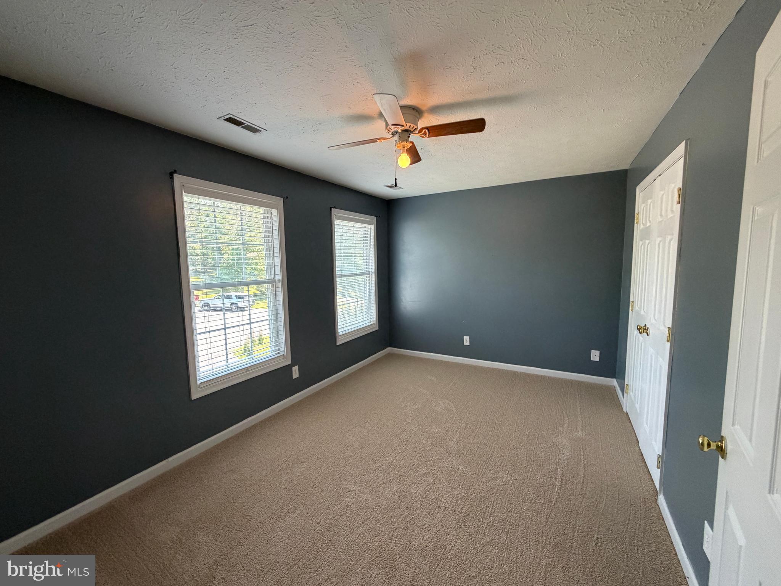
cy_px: 293
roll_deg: +1.0
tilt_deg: -5.5
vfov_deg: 85.7
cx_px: 390
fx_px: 316
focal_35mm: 14
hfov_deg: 102.1
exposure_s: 1/120
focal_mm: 2.22
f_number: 2.2
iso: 320
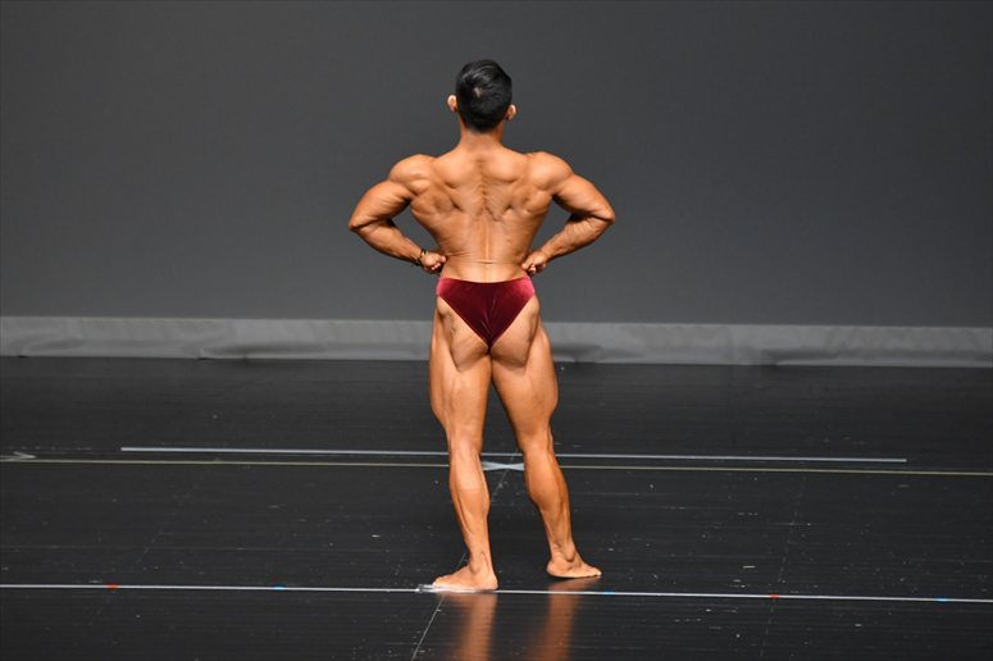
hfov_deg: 6.0
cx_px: 496
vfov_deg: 4.0
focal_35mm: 345
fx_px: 9512
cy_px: 330
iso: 2500
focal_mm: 230
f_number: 5.6
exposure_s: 1/400
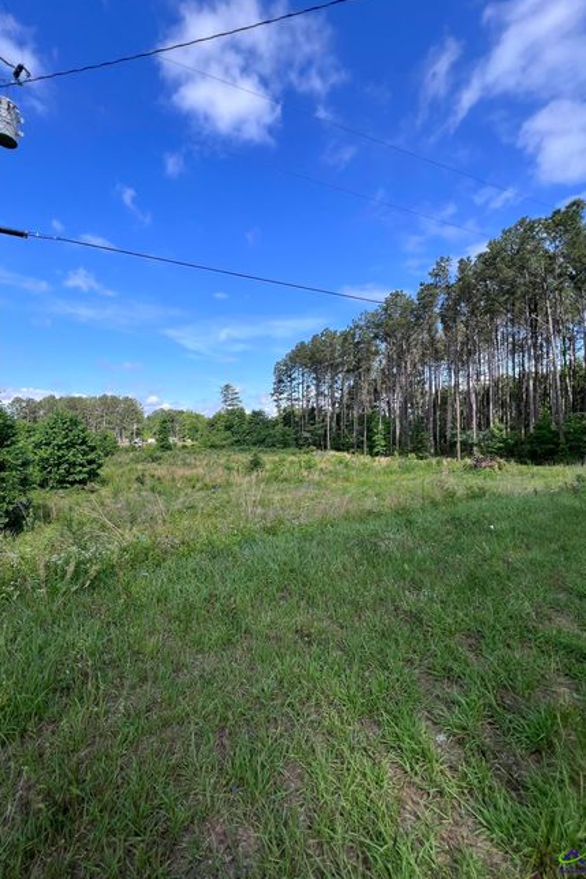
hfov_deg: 80.8
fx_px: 342
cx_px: 255
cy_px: 428
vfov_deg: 104.2
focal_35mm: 14
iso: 32
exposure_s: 1/1096
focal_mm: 1.57
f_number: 1.8
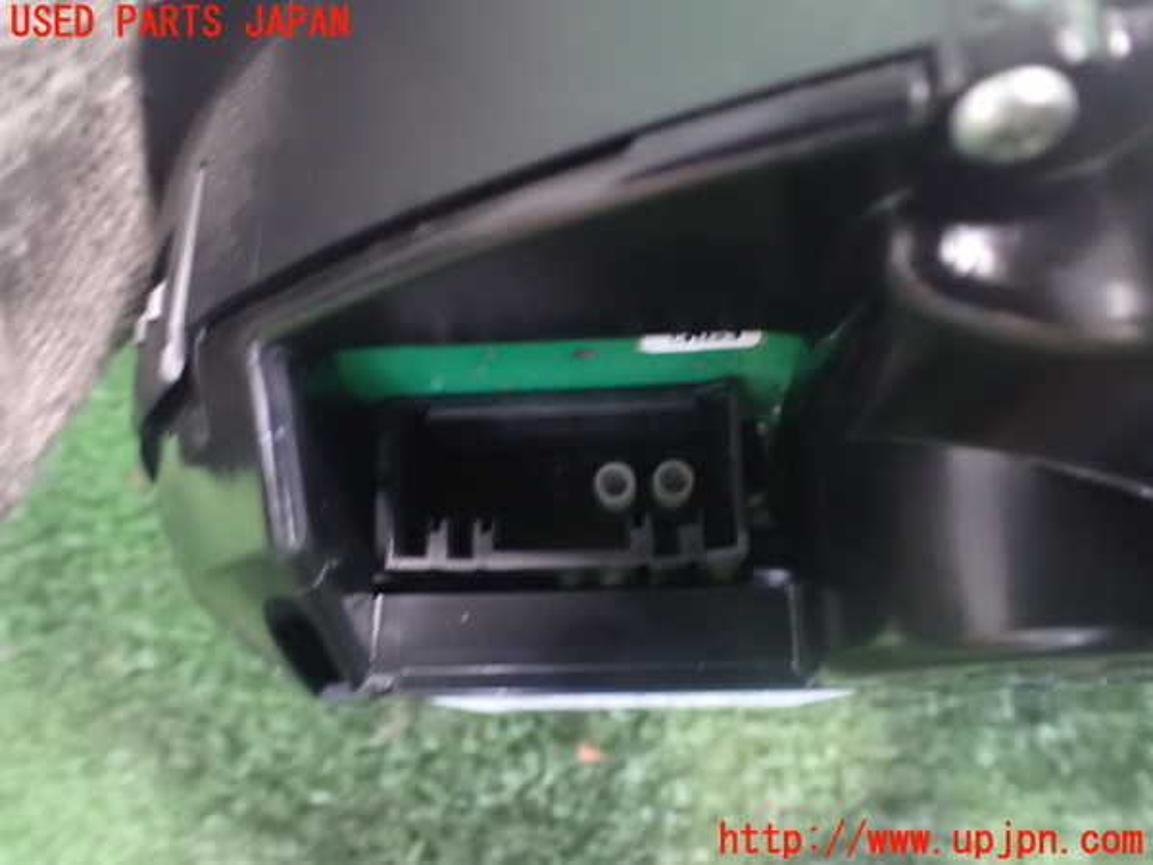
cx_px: 576
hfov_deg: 60.0
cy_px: 432
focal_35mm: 30
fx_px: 999
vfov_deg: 46.8
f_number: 2.3
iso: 1600
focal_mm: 5.4
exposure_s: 1/15
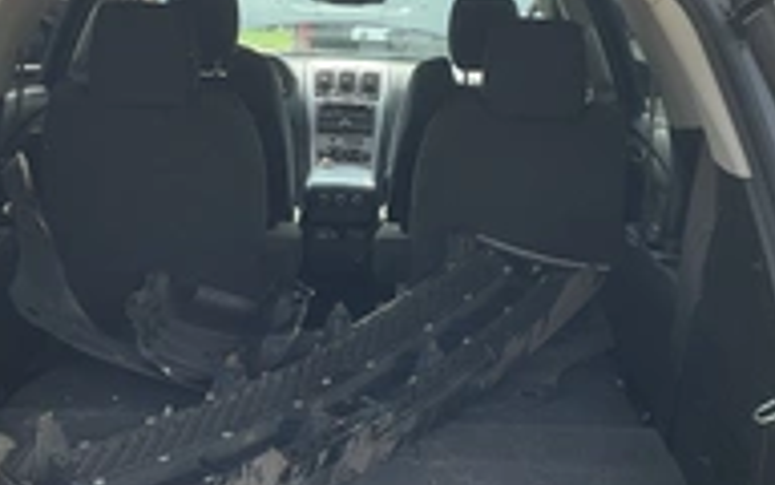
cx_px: 396
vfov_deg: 20.3
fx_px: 1352
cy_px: 214
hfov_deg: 32.0
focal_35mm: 64
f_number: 1.8
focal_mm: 3
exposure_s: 1/279
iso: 25
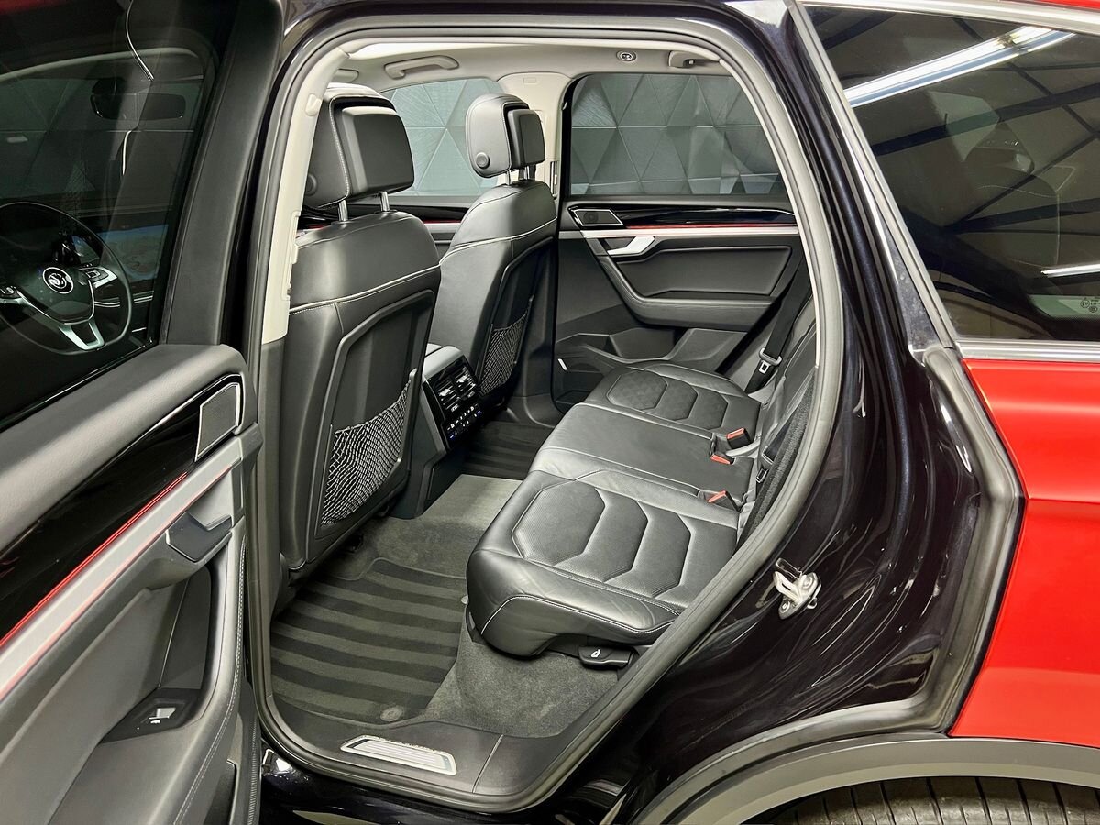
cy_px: 412
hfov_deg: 67.3
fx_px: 826
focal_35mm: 26
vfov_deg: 53.1
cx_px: 550
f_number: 1.5
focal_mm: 5.7
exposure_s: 1/50
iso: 250
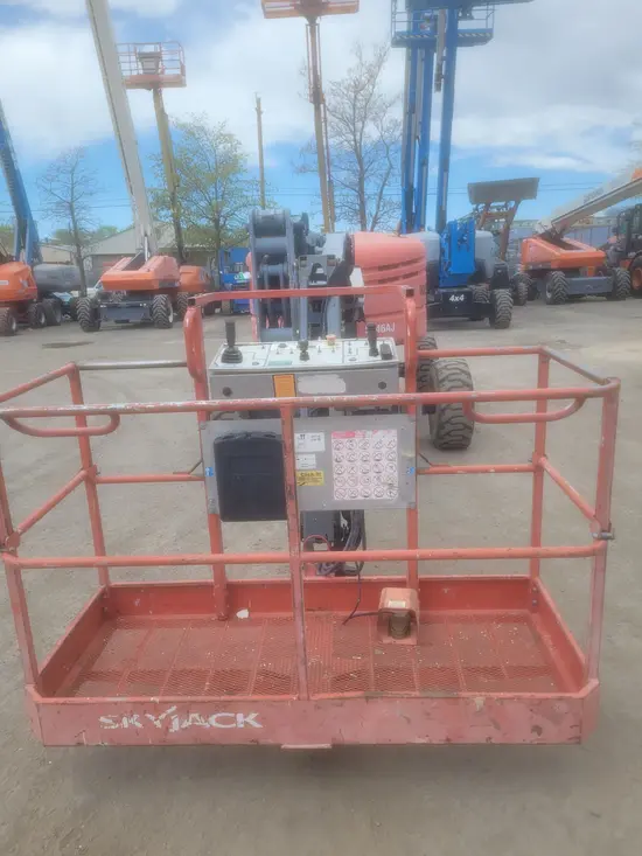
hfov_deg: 53.1
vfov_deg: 67.3
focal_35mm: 26
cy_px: 428
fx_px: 643
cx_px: 321
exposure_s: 1/1915
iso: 40
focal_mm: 5.4
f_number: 1.8
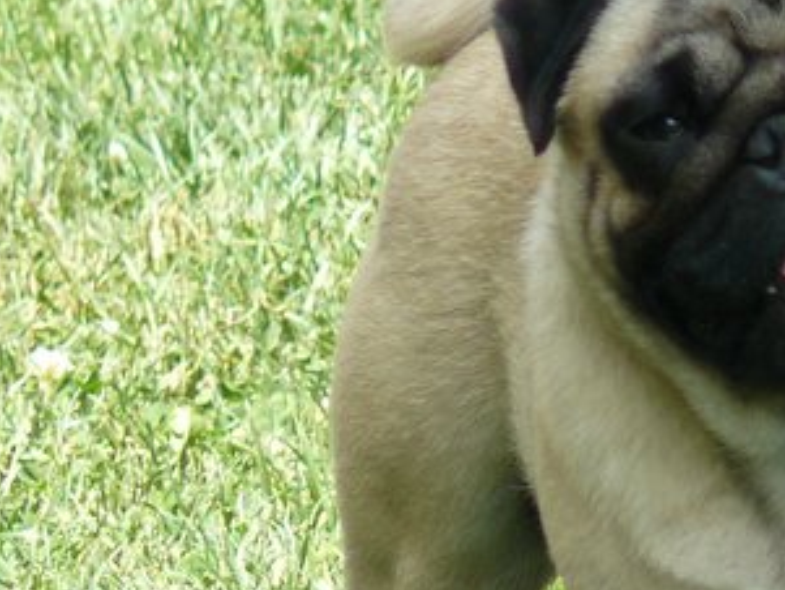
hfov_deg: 1.7
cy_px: 522
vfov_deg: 1.3
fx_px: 26021
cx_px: 621
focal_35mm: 1147
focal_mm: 72
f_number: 4
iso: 100
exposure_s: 1/200
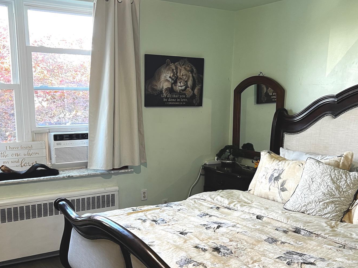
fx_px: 414
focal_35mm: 40
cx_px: 165
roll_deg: -0.5
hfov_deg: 46.8
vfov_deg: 35.6
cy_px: 176
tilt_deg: -10.6
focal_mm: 5.7
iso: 125
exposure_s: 1/74
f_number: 1.5
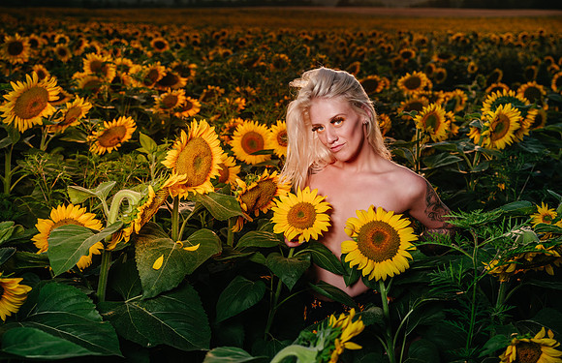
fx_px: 837
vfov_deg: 24.5
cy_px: 171
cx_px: 281
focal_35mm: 54
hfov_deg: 37.1
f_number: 5.6
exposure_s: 1/125
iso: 50
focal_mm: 64
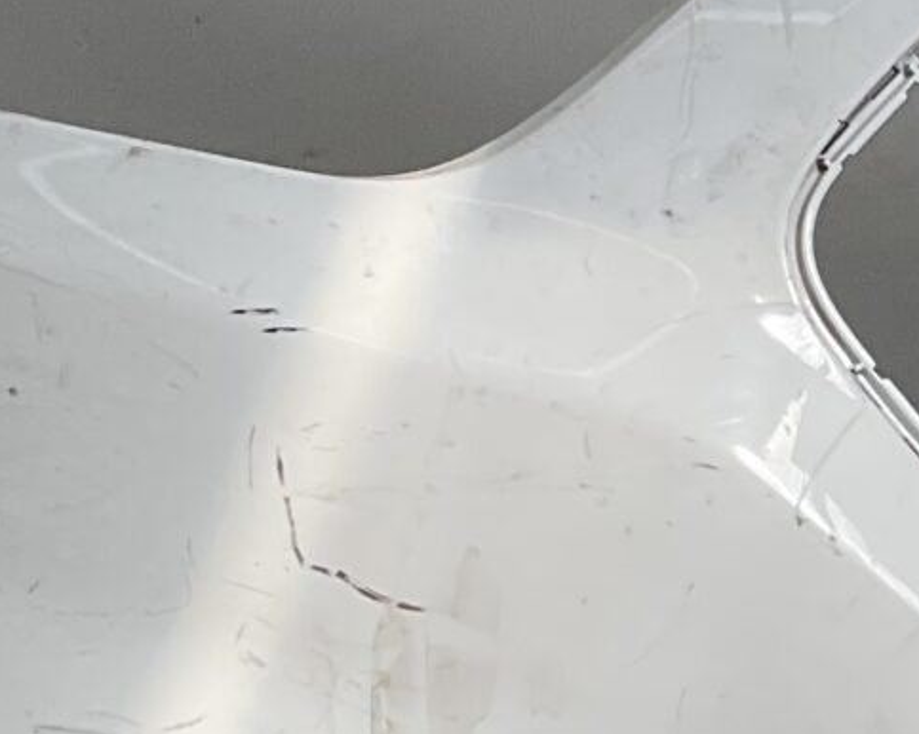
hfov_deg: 12.4
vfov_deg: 10.2
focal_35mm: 150
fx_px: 4078
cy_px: 652
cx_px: 1242
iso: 16
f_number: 1.8
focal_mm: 3
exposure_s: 1/1221
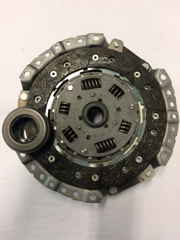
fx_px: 201
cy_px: 120
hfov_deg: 48.2
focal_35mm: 29
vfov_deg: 61.7
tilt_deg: -84.4
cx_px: 90
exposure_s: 1/33
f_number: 2.2
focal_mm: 4.15
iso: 100
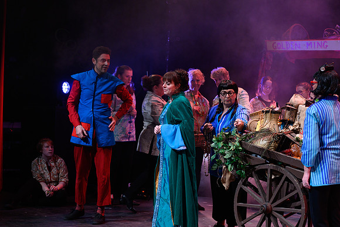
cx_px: 170
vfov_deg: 14.4
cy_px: 114
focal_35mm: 95
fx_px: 897
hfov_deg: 21.5
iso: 1000
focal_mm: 95
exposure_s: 1/125
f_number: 4
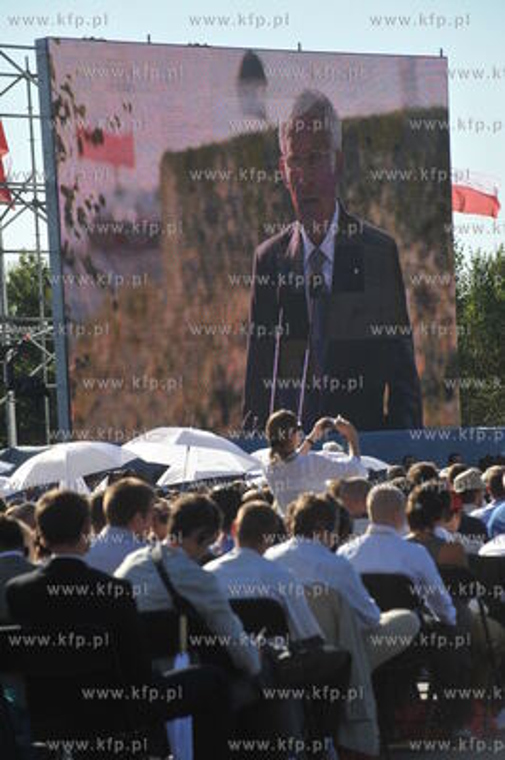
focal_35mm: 170
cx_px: 252
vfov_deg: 12.1
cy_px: 380
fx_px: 3583
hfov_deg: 8.1
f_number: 8
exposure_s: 1/800
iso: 320
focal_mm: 170
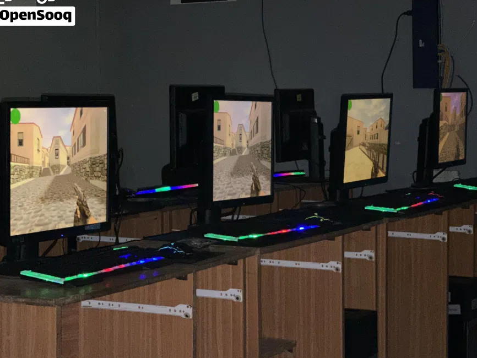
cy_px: 185
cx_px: 264
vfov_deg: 16.2
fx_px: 1254
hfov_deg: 21.5
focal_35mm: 91
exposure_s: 1/34
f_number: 2.8
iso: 320
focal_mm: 9
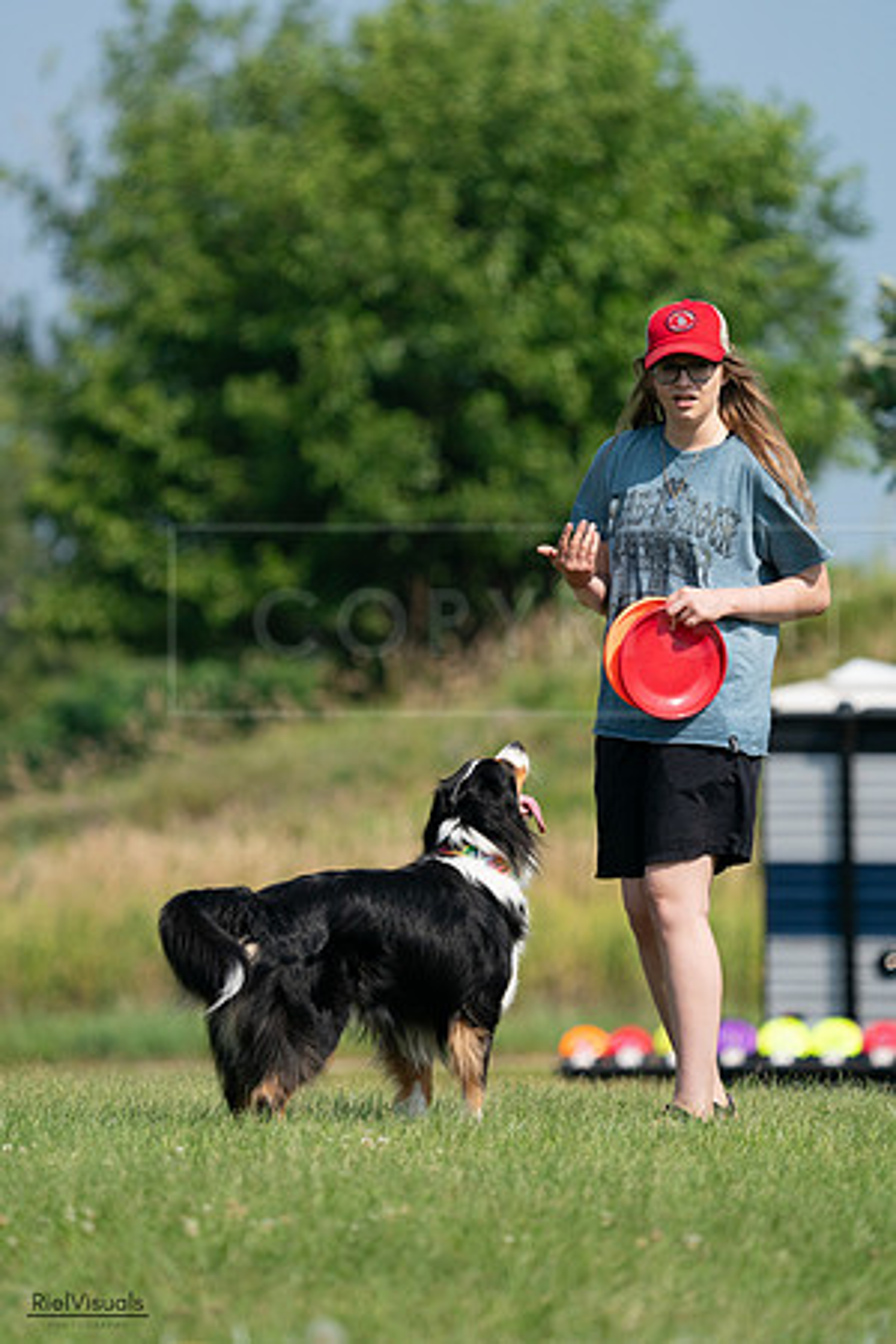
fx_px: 13738
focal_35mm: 368
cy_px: 672
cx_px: 448
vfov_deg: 5.6
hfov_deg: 3.7
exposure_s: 1/4000
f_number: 6.3
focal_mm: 368
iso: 1000
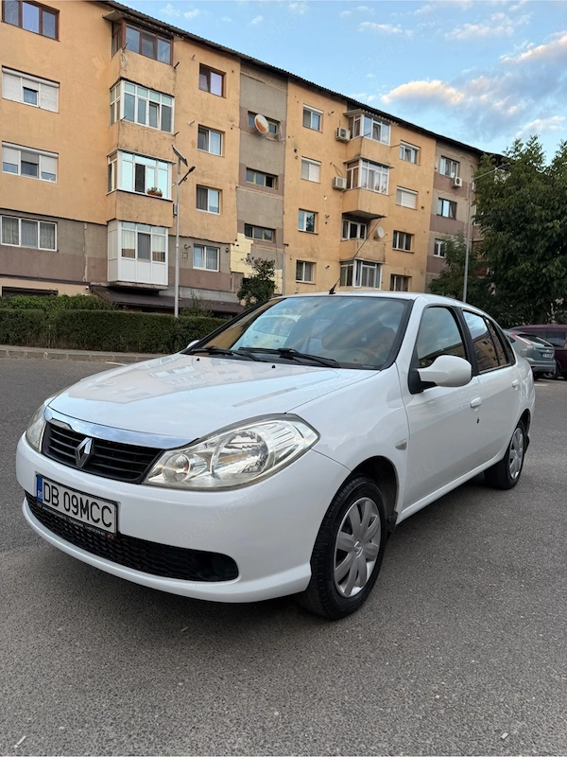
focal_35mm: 24
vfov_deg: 71.6
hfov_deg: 56.8
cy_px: 378
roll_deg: -2.2
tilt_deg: -4.8
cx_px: 284
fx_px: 524
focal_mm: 6.76
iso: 100
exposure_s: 1/310
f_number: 1.78
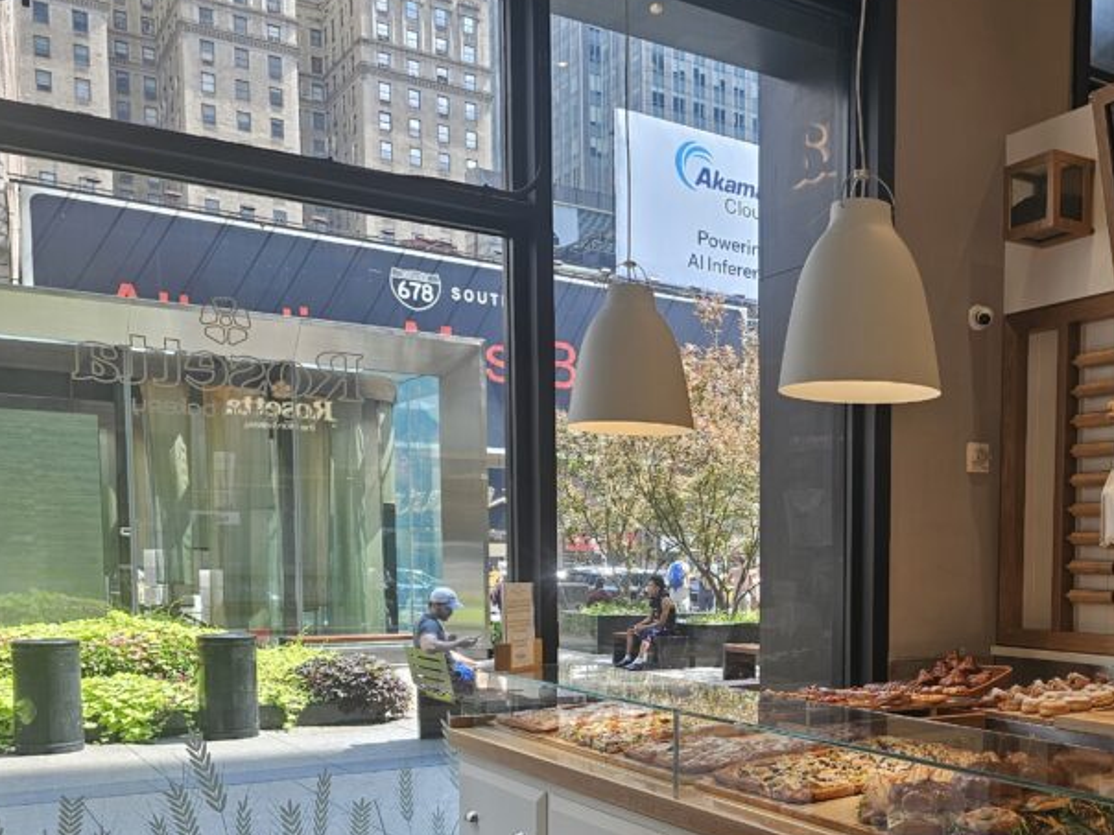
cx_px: 893
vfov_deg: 35.8
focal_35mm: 39
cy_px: 651
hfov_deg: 45.4
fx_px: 1255
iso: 25
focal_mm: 6.3
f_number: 1.7
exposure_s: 1/120
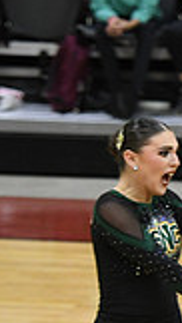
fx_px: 5608
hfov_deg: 1.8
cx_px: 564
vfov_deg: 3.3
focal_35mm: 653
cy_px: 310
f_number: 2.8
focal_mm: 116
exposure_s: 1/400
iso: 3200
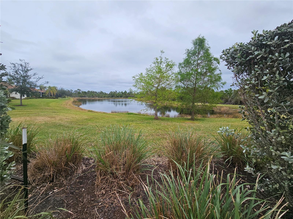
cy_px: 110
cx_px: 146
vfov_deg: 89.9
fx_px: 110
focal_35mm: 13
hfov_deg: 106.2
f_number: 2.2
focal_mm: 2.2
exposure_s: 1/1804
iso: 50
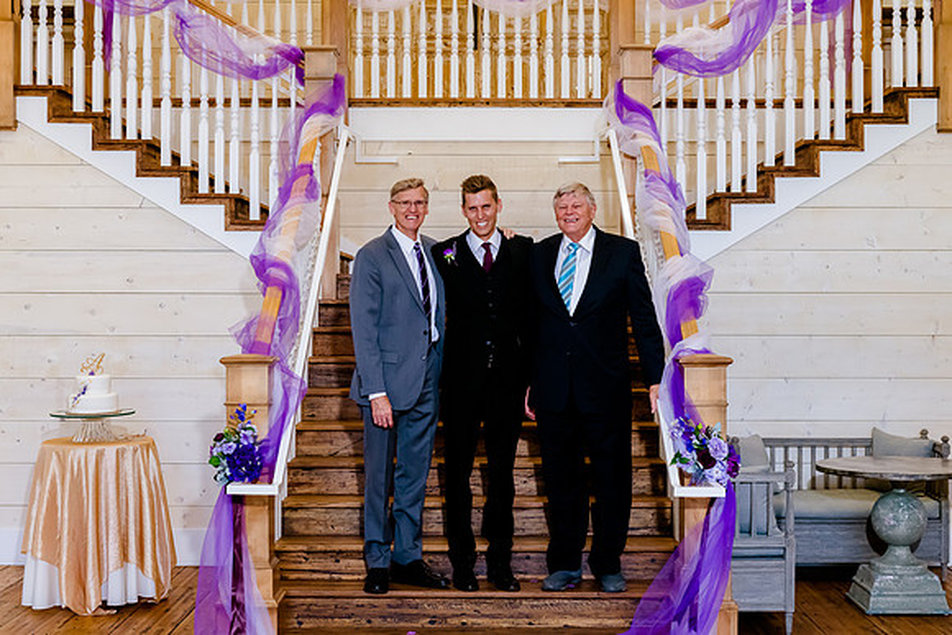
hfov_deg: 37.5
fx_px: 1403
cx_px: 476
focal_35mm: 53
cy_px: 318
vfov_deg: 25.5
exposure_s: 1/200
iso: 2500
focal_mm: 52
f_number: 6.3
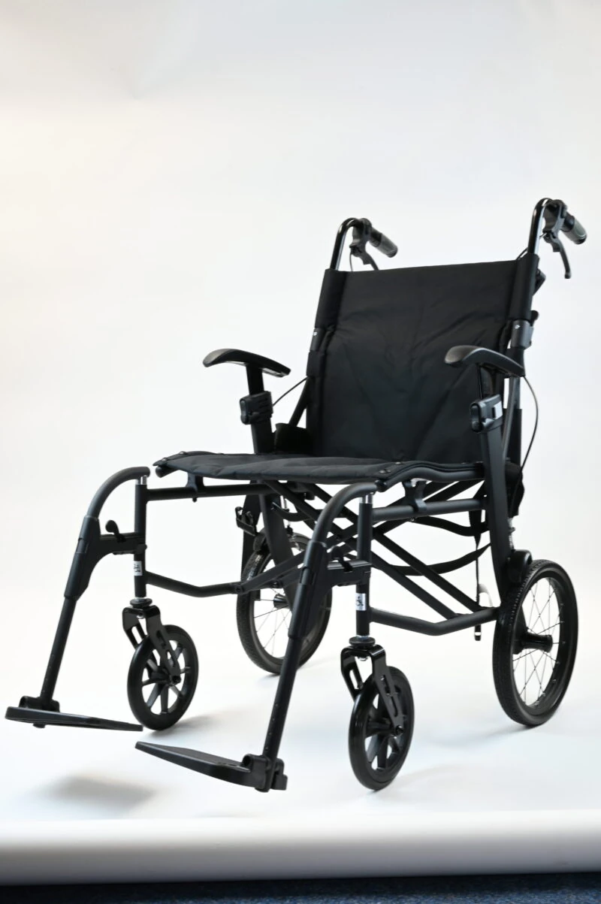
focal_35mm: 43
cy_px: 452
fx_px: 1079
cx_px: 300
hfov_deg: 31.1
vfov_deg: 45.5
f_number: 14
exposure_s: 1/1.3
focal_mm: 43
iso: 100
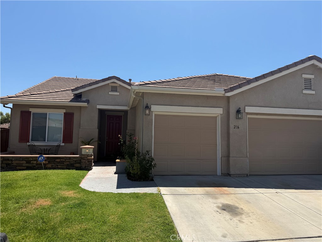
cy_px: 121
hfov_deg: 71.6
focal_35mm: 24
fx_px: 223
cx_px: 161
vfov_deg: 56.8
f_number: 1.78
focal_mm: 6.76
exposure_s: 1/4975
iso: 80
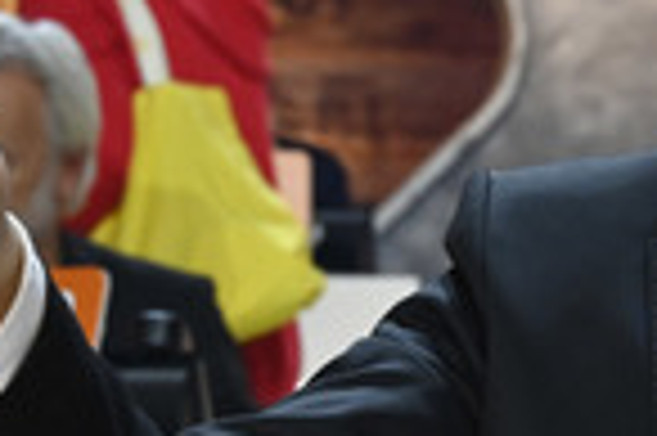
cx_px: 551
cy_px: 157
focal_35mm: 111
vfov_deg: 12.3
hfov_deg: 18.2
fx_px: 2023
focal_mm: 36
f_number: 4
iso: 800
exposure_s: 1/200
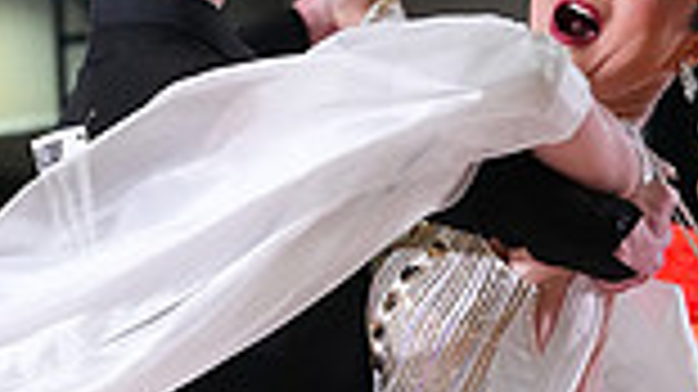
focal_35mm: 463
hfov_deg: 4.7
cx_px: 182
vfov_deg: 2.6
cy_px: 626
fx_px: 8565
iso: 10000
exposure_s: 1/400
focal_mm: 118
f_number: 6.3
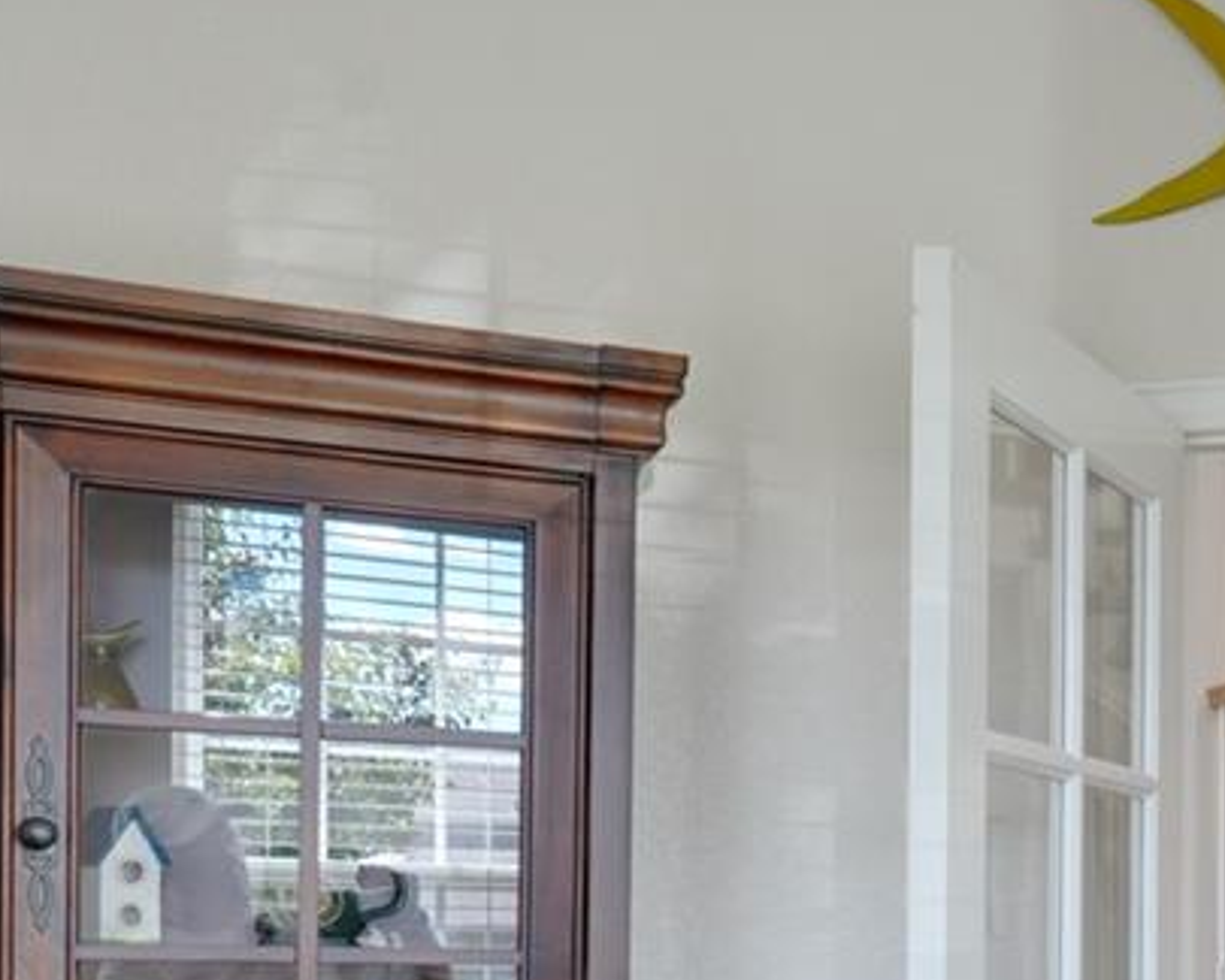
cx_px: 1818
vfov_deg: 23.2
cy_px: 995
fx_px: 2284
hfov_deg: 24.0
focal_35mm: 63
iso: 400
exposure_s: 1/40
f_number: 8
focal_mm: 17
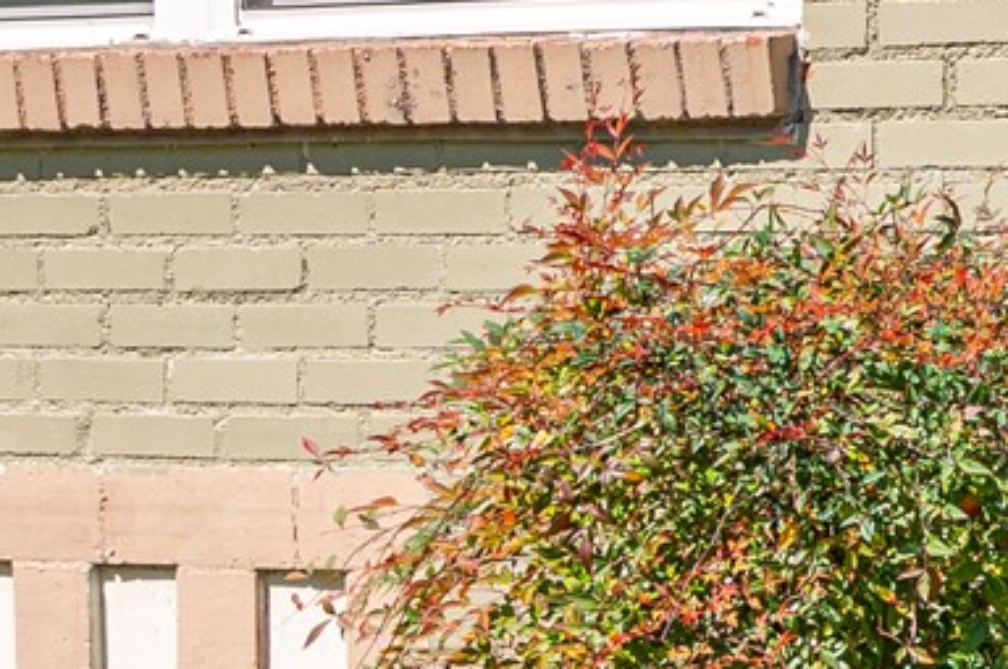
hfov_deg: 13.7
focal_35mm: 119
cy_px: 331
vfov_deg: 11.5
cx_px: 2210
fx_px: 3328
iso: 100
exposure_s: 1/200
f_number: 11
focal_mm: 21
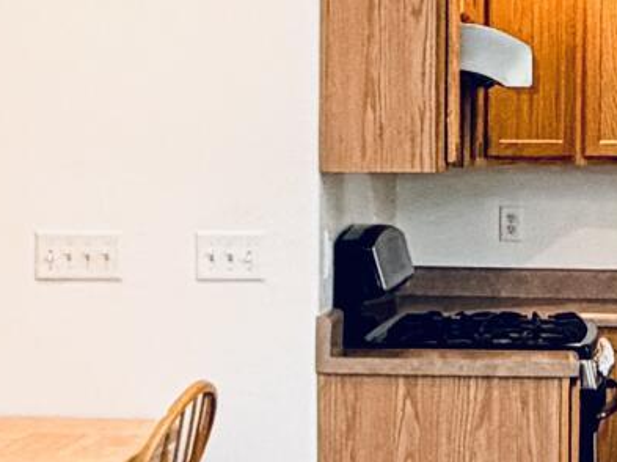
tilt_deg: +0.5
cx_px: 556
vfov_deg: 13.8
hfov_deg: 18.1
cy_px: 130
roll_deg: -0.3
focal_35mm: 107
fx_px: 1905
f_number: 2.2
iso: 160
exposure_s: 1/120
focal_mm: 2.22
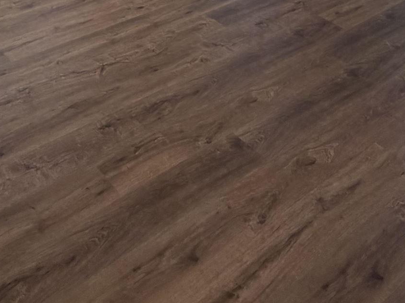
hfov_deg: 37.5
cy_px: -147
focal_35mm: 51
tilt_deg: -13.9
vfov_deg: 23.2
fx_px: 597
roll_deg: -1.8
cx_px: 196
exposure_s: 1/120
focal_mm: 2.22
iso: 125
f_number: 2.2
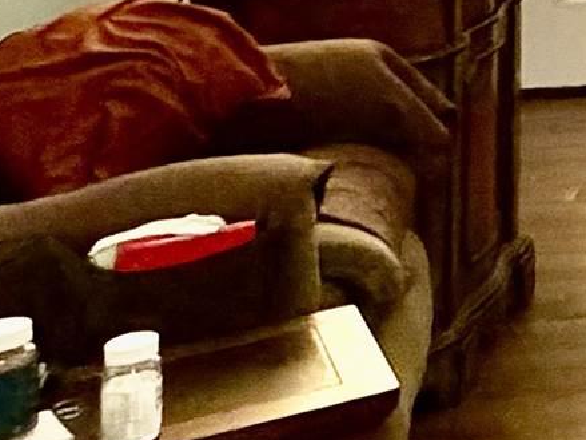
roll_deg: -1.0
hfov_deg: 13.8
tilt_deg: -1.0
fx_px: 1659
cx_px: 1432
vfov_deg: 13.5
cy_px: -358
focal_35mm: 98
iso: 500
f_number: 2.2
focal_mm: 2.22
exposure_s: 1/60
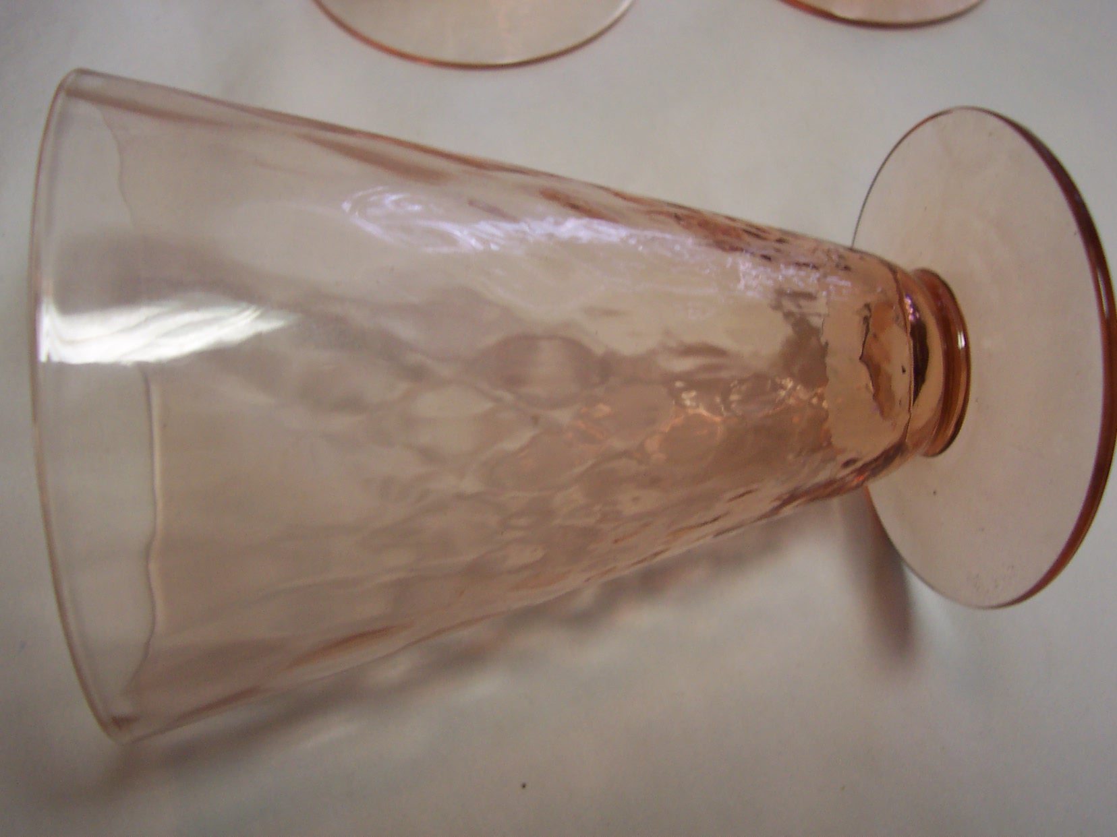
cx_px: 558
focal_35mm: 37
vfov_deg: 38.7
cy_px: 418
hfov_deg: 50.1
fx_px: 1194
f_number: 2.8
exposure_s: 1/60
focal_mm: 5.6
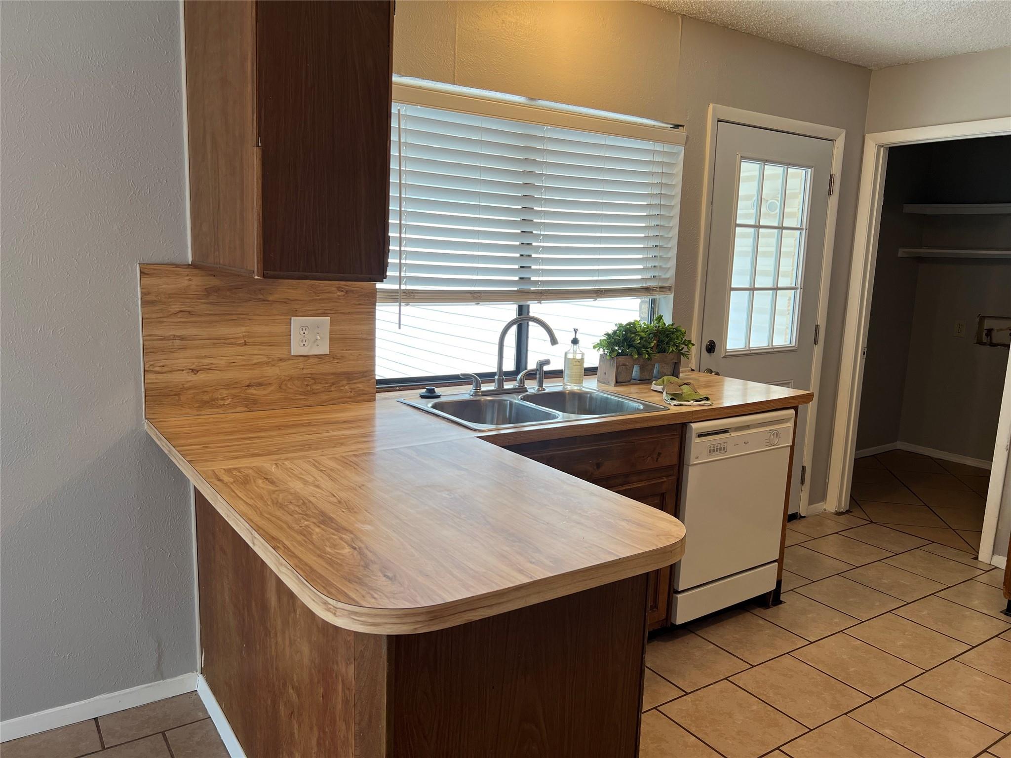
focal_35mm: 26
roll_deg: -1.4
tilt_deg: -10.0
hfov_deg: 67.3
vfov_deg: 53.1
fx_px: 759
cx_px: 506
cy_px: 379
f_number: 1.5
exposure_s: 1/125
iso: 40
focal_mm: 5.7
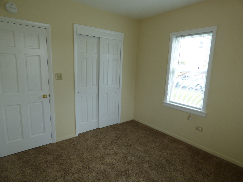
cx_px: 122
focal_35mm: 20
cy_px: 91
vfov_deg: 66.0
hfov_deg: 81.7
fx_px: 140
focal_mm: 3.58
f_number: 3.2
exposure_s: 1/80
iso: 100
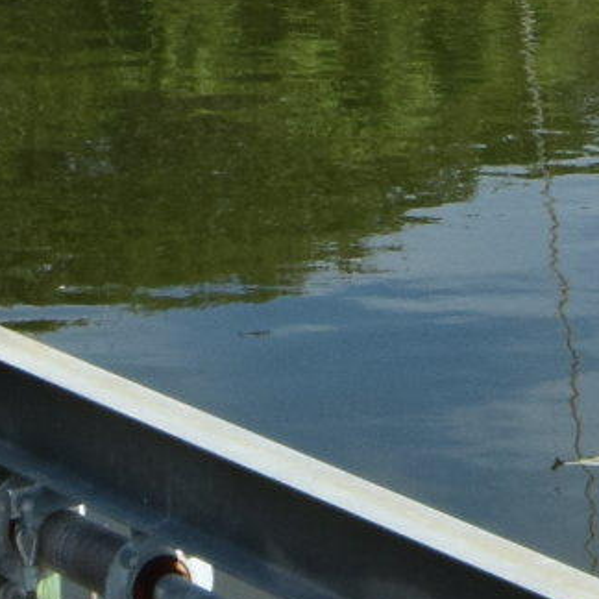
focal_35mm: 260
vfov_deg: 6.3
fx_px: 5090
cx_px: 902
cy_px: -958
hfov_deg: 6.6
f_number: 11
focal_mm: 22
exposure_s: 1/200
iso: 200
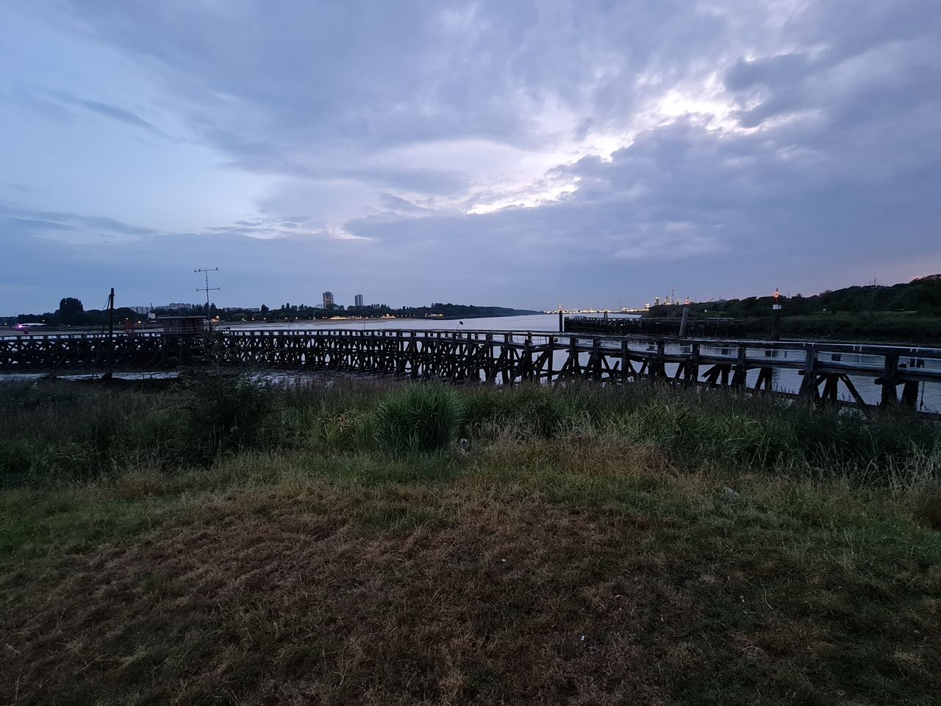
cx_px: 470
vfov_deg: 89.9
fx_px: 353
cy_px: 353
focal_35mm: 13
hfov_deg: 106.2
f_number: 2.2
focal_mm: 2.2
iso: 640
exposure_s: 1/25
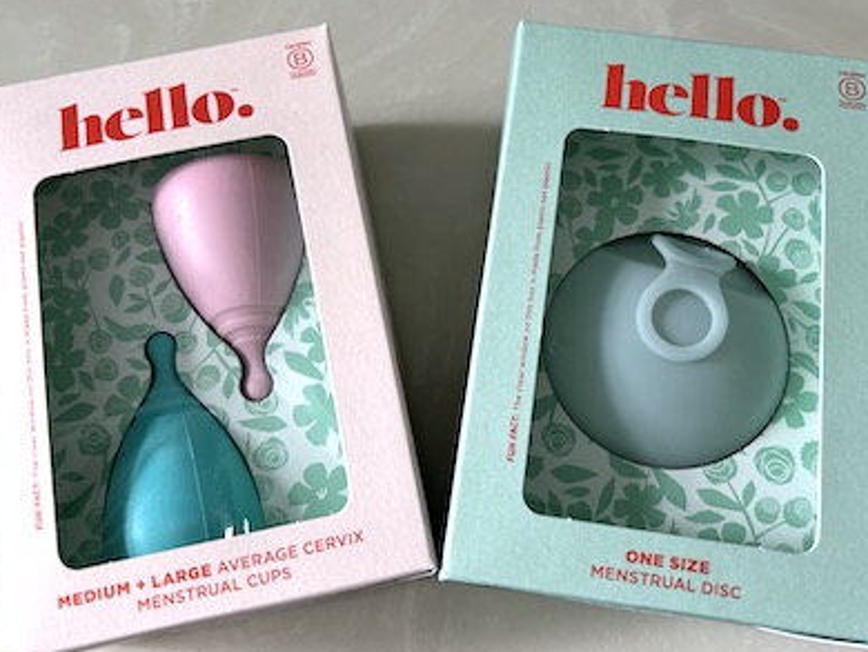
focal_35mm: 30
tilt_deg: -73.0
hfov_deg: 59.9
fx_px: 753
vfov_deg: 46.8
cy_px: 327
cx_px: 450
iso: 125
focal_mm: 5.7
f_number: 1.5
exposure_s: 1/87
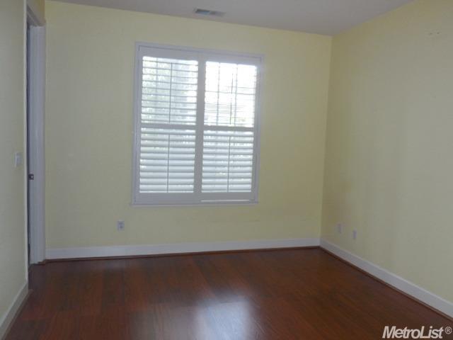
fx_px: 393
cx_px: 226
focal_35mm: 30
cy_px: 170
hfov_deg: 60.0
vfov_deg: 46.8
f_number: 3.2
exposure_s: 1/25
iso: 250
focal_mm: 5.3
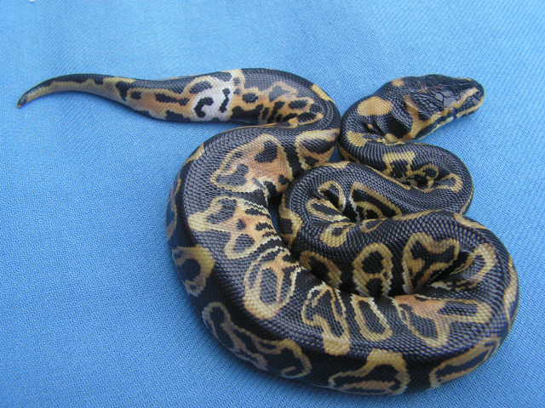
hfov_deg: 49.0
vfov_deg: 37.7
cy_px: 204
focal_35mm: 38
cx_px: 272
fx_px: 598
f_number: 3.2
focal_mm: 6.4
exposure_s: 1/40
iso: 100
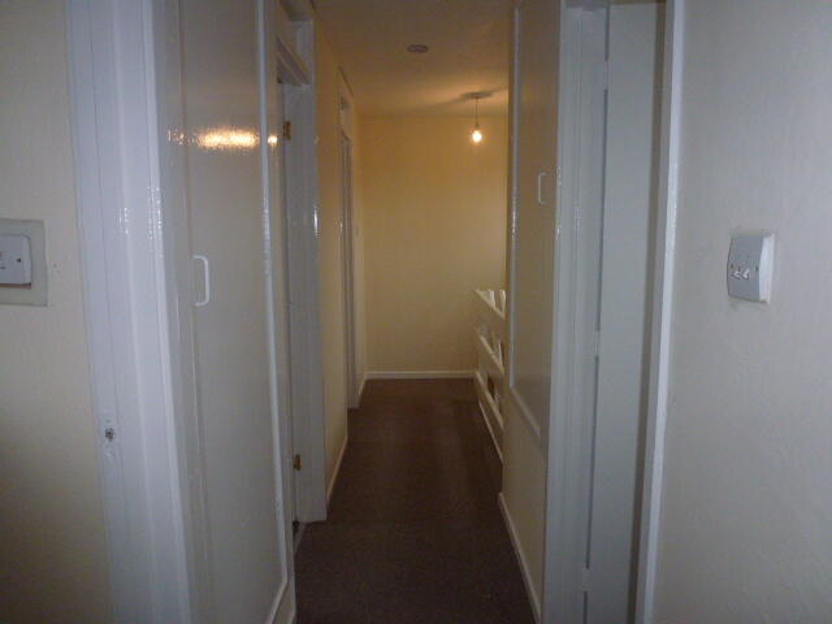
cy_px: 312
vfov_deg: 56.8
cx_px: 416
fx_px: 577
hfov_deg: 71.6
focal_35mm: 24
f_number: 3.3
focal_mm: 4.3
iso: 400
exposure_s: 1/125
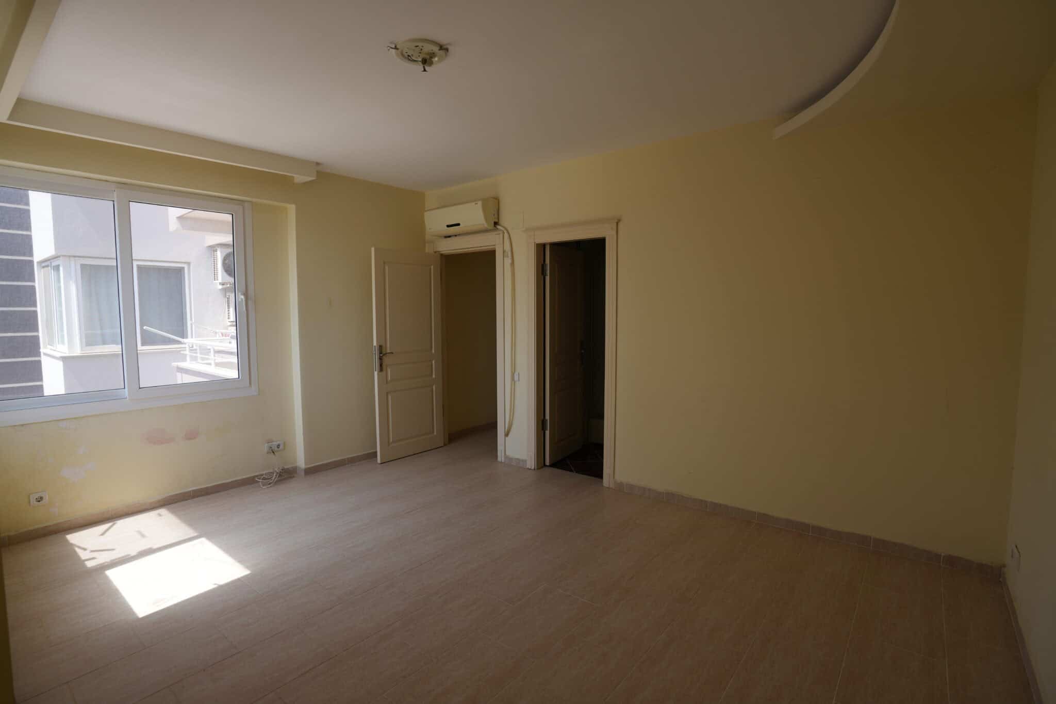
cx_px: 528
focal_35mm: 17
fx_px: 499
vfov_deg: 70.4
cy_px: 352
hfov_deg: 93.3
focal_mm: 17
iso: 100
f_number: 4
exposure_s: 1/160
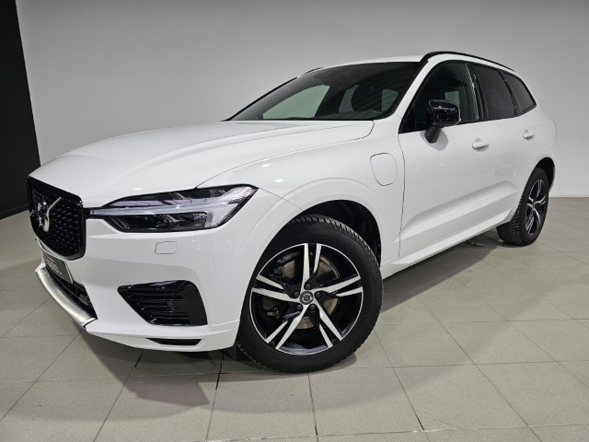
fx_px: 391
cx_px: 294
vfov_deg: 58.9
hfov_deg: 73.9
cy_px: 221
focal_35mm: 23
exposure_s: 1/100
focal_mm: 6.3
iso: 40
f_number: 1.7
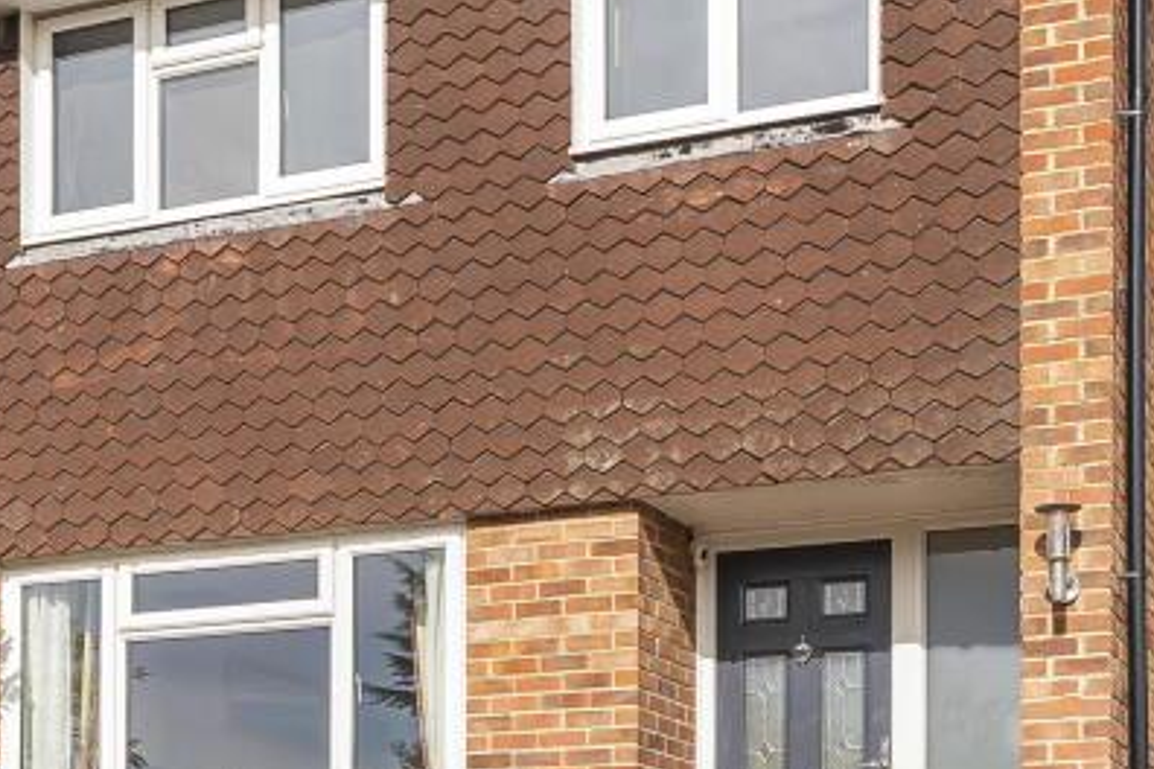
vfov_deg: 21.7
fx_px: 1996
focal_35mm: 62
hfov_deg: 32.2
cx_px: 522
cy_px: 526
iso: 320
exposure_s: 1/1000
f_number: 8
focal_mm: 24.1
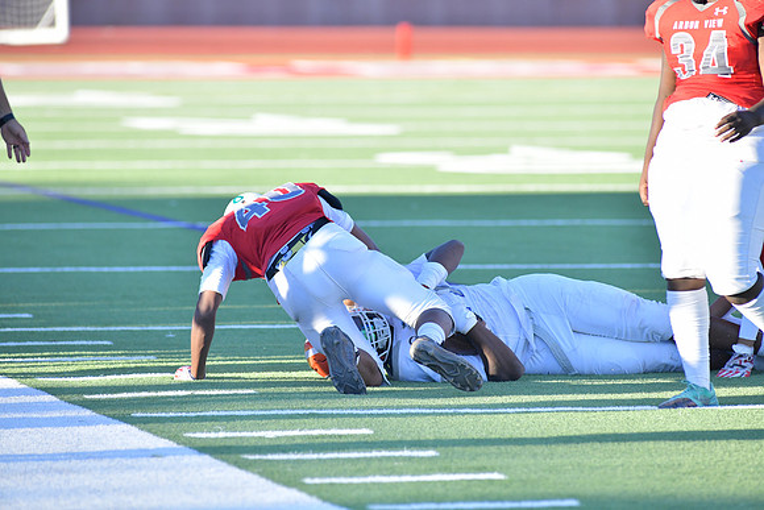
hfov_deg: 6.9
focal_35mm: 300
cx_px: 382
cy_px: 255
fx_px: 6368
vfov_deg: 4.6
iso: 2000
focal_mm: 300
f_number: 5
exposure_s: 1/3200
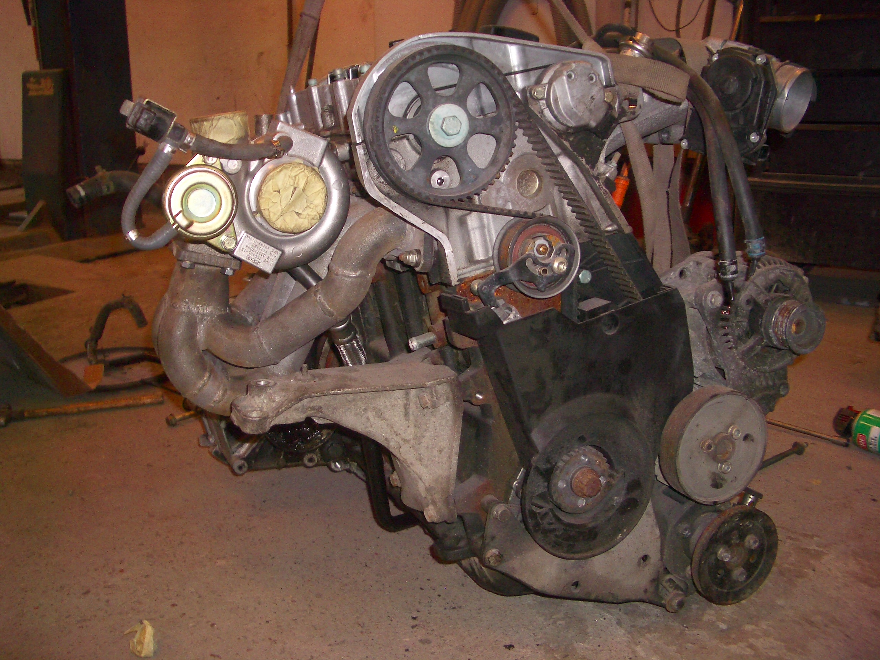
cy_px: 330
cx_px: 440
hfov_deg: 52.6
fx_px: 890
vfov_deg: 40.7
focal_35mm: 35
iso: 100
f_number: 2.6
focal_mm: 5.8
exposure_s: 1/60
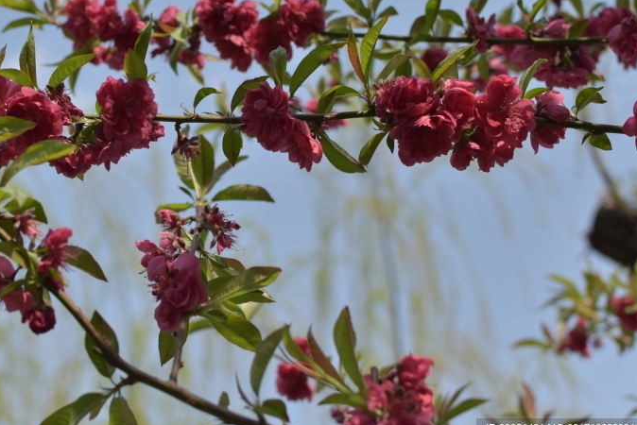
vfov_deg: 17.1
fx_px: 1412
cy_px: 124
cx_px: 216
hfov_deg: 25.3
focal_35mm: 80
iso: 180
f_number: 4
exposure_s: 1/4000
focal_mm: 35
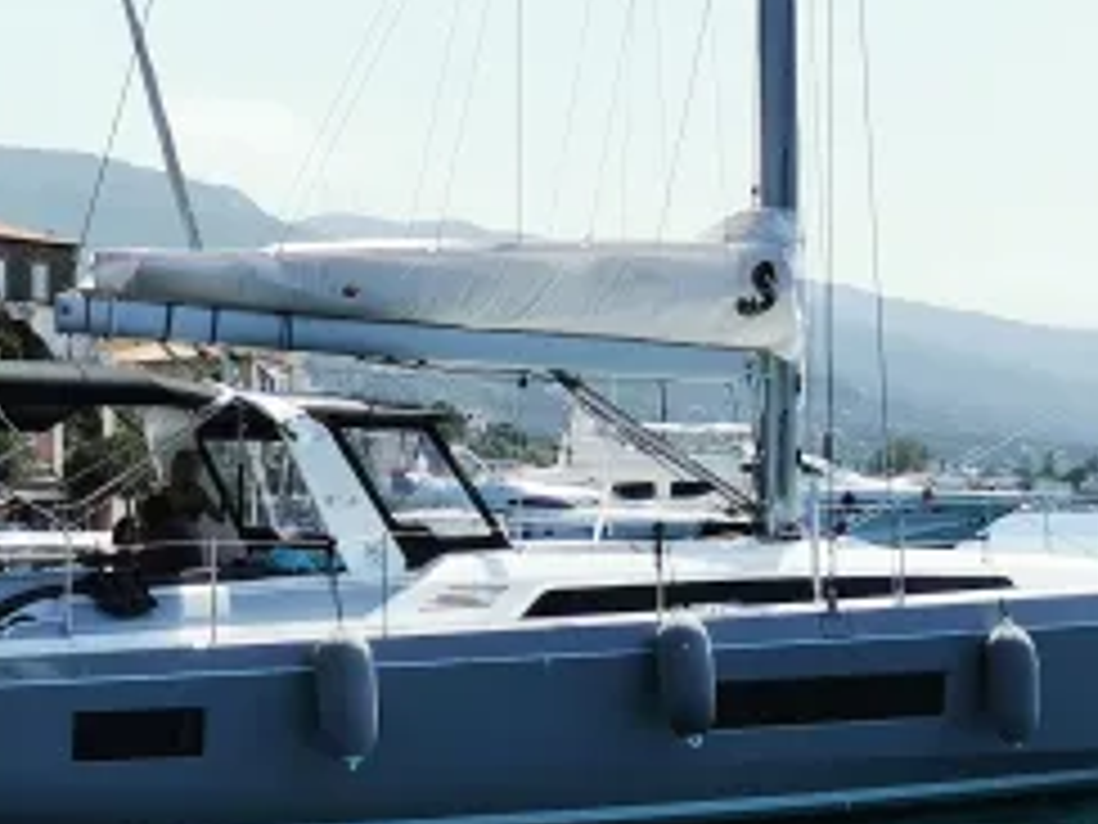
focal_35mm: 86
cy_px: 536
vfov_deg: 17.1
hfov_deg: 22.5
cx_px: 256
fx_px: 2728
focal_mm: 5.58
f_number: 1.8
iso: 50
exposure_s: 1/3448
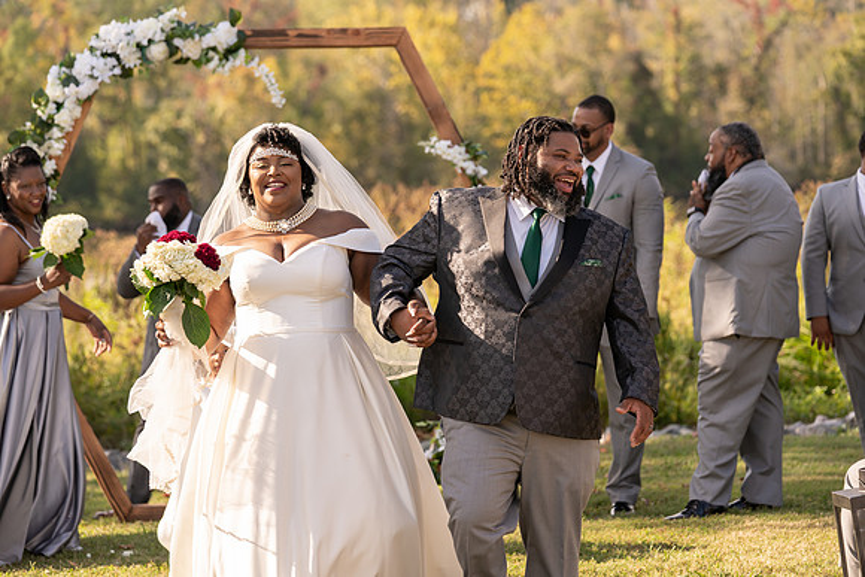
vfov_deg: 11.9
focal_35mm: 116
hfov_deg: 17.7
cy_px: 288
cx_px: 440
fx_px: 2778
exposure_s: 1/500
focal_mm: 112
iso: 100
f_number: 4
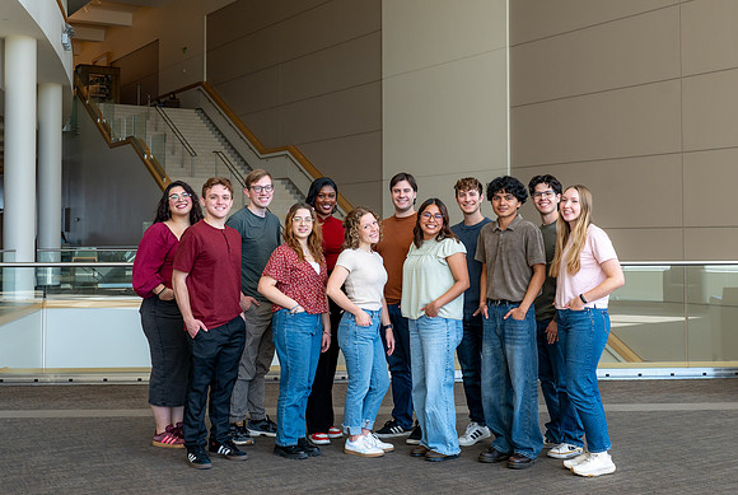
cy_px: 192
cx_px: 365
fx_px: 956
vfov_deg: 29.0
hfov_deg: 42.2
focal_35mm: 47
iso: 400
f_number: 5.6
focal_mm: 35
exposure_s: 1/200
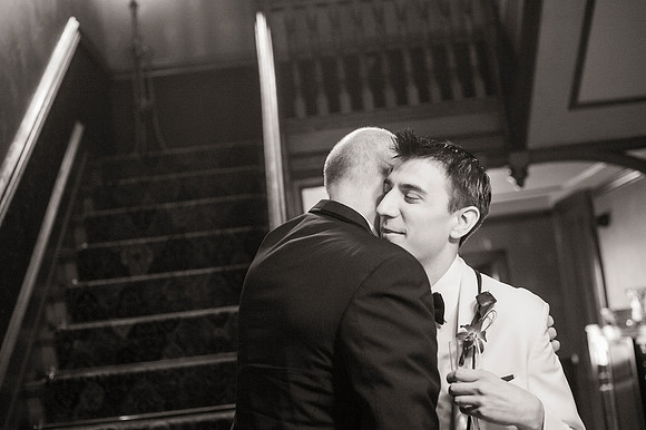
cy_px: 215
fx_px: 897
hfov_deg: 39.6
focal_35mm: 50
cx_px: 323
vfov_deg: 27.0
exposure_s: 1/200
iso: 4000
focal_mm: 50
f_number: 3.2
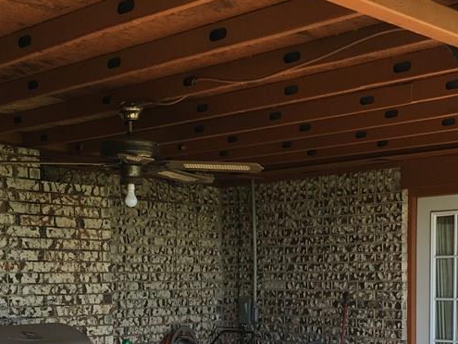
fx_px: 794
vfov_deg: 23.3
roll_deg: -2.0
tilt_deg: -5.0
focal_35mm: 60
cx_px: 278
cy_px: 349
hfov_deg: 32.1
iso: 25
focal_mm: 4.15
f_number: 2.2
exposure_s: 1/382
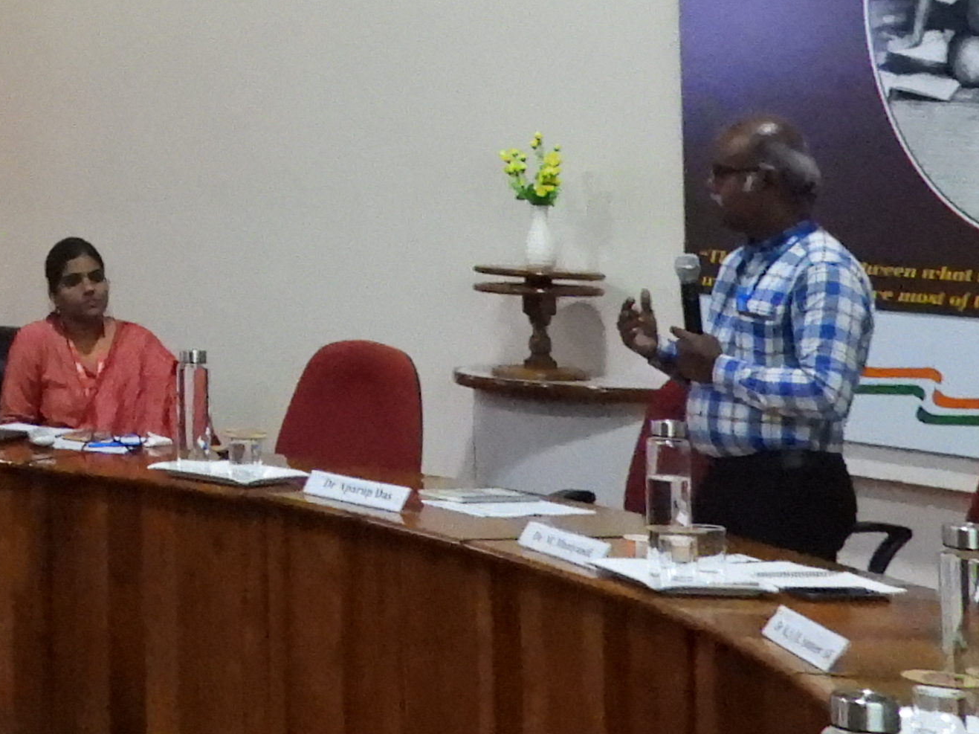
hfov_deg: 18.0
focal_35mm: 98
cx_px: -470
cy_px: -188
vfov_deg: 14.5
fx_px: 2771
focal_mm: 5
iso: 1600
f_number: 2.8
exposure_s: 1/30
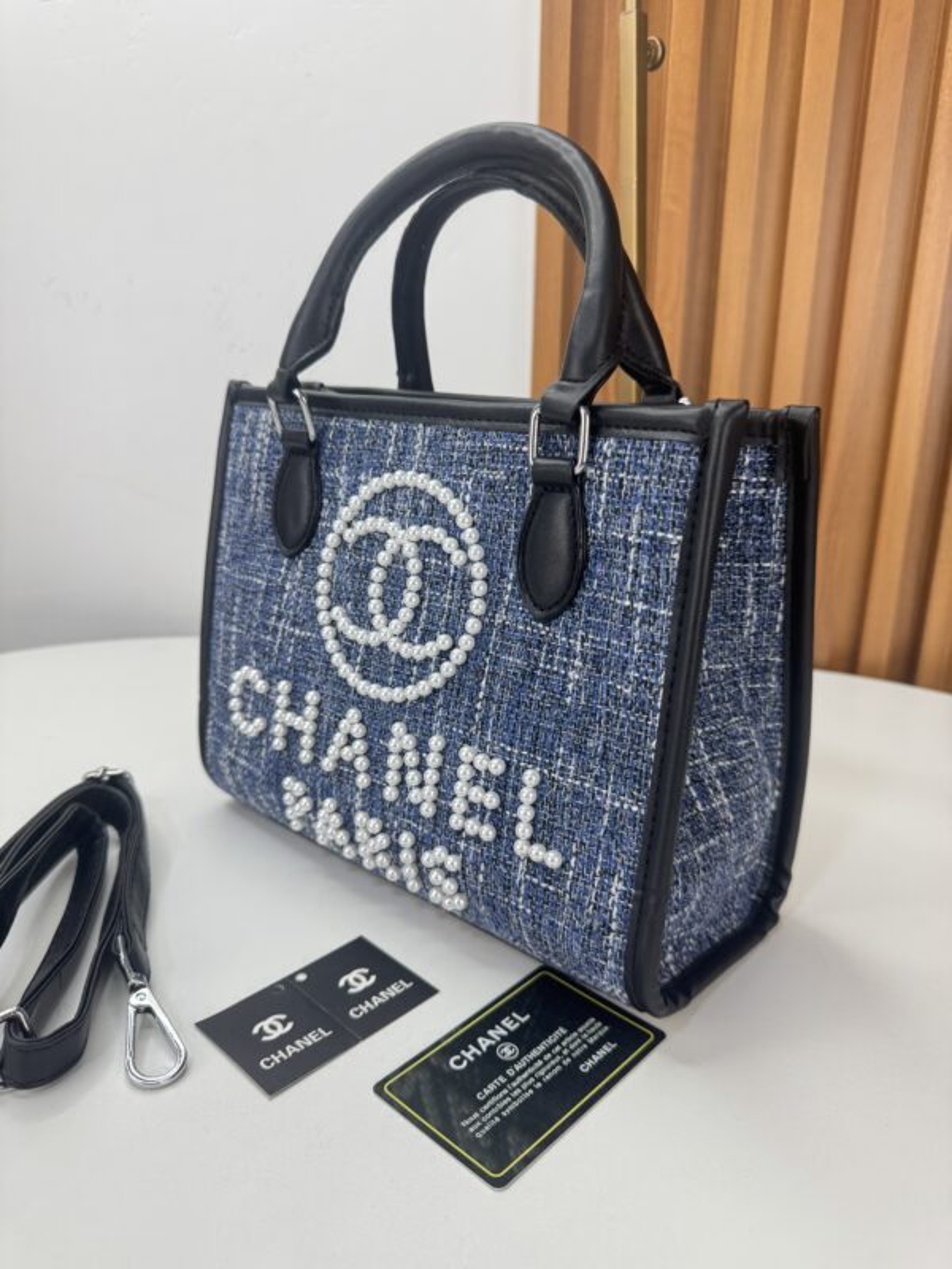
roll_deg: +0.3
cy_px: 634
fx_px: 880
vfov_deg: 71.6
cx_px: 476
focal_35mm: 24
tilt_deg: -17.5
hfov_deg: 56.8
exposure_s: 1/120
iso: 64
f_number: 1.78
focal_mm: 6.76
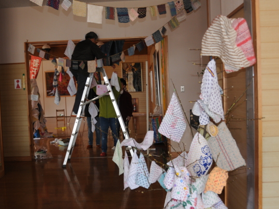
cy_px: 104
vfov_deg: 33.6
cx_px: 120
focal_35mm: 43
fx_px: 347
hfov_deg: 43.7
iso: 400
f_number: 3.5
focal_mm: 20
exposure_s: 1/60
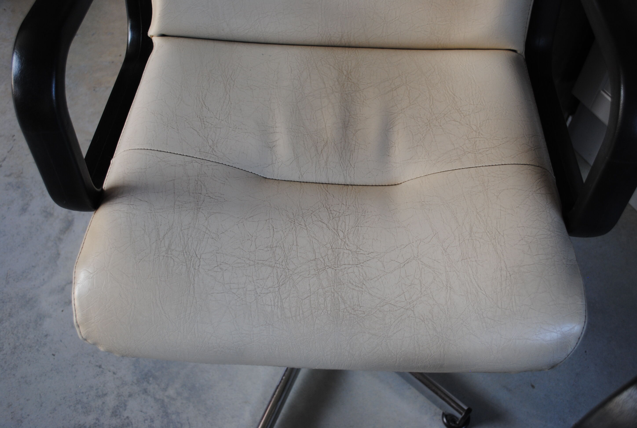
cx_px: 318
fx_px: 638
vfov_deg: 37.0
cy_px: 214
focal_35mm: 36
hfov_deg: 53.0
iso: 200
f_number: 4
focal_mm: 24
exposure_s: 1/30
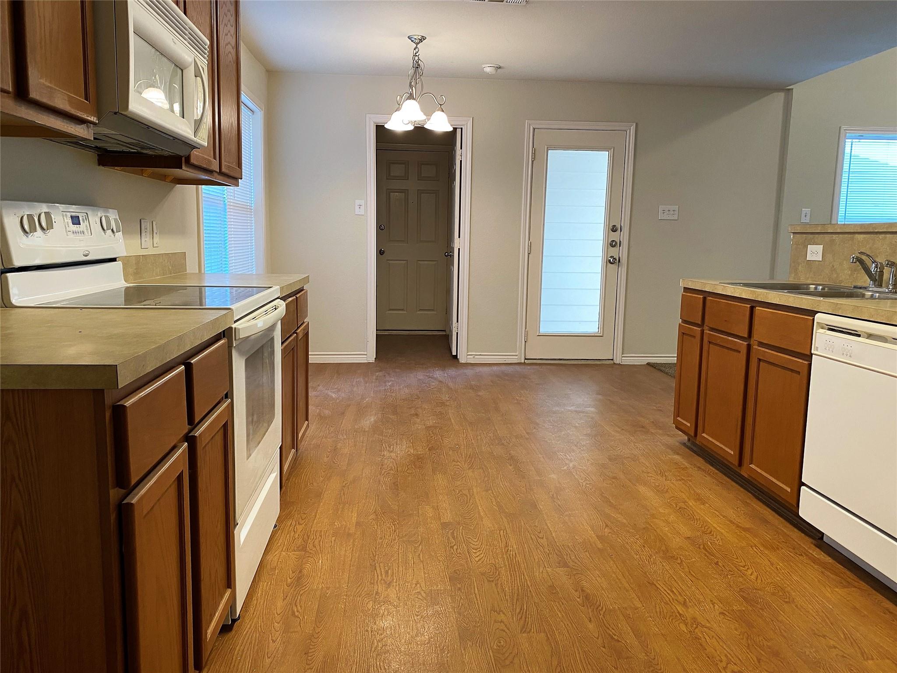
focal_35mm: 26
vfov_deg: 53.1
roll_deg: -0.7
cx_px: 448
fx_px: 674
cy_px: 336
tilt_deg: -8.1
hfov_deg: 67.3
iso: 160
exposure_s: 1/60
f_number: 1.8
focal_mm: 4.25
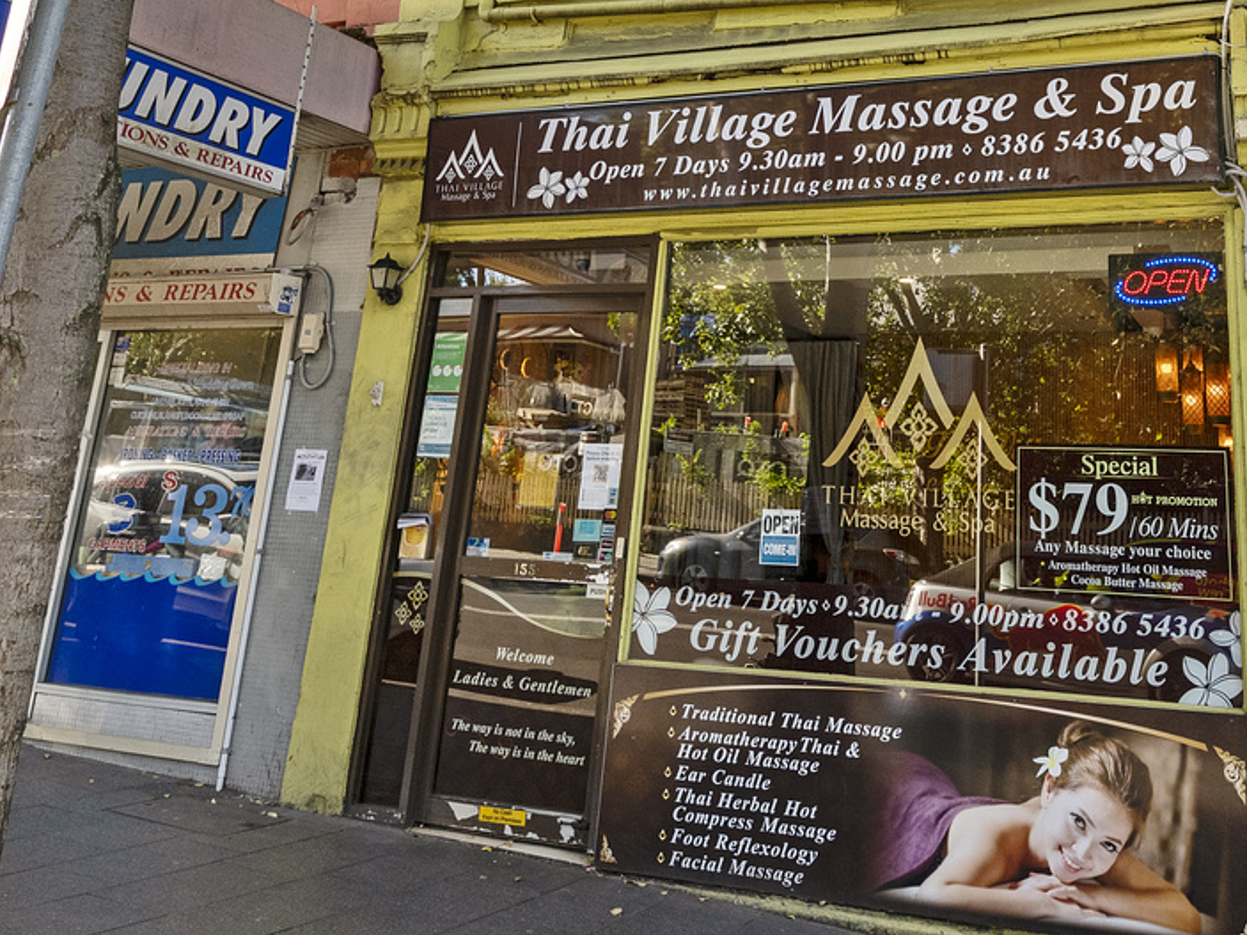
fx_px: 1261
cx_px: 890
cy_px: 107
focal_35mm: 35
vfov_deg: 38.1
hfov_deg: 51.0
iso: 400
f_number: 7.1
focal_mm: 16
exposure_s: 1/320
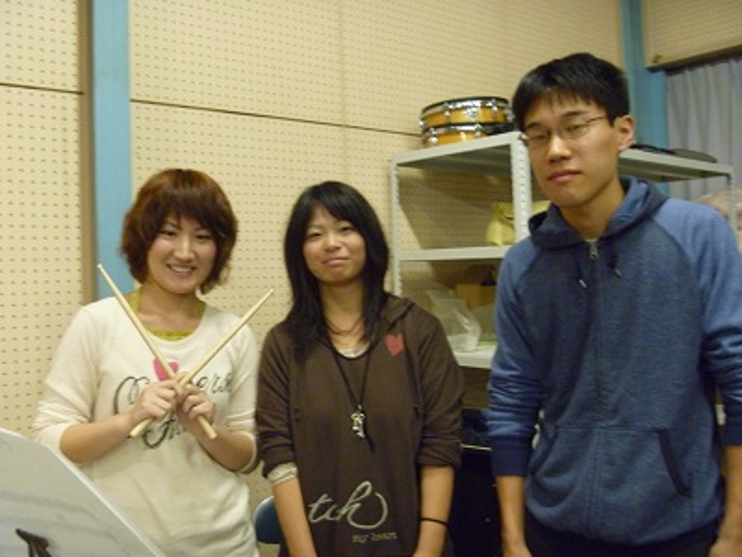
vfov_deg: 40.7
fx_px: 750
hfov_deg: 52.6
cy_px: 278
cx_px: 371
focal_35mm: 35
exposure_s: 1/10
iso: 400
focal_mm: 6.3
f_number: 3.5
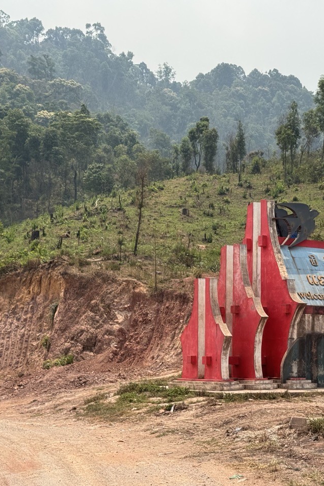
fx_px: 904
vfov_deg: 30.1
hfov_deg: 20.1
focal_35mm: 67
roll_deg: +0.1
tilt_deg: +7.7
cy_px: 244
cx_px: 264
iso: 64
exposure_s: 1/4975
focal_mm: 6.76
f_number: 1.78
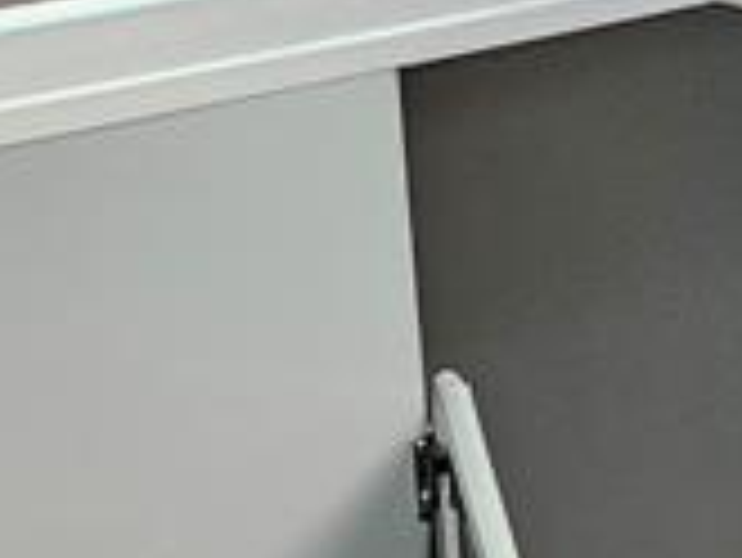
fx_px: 3067
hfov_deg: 13.4
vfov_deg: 9.4
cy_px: 1260
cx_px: 931
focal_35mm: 143
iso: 500
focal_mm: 5.4
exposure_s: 1/120
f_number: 1.8
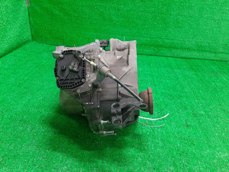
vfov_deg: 53.1
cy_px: 86
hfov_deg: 67.3
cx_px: 114
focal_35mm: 26
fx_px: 172
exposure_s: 1/50
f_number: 1.7
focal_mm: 3.93
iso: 186
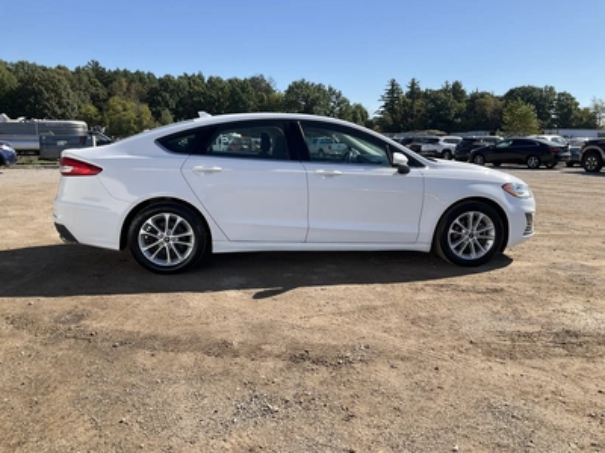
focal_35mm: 29
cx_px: 302
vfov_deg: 48.2
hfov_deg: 61.7
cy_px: 226
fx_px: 507
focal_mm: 3
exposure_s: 1/1451
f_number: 1.8
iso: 25
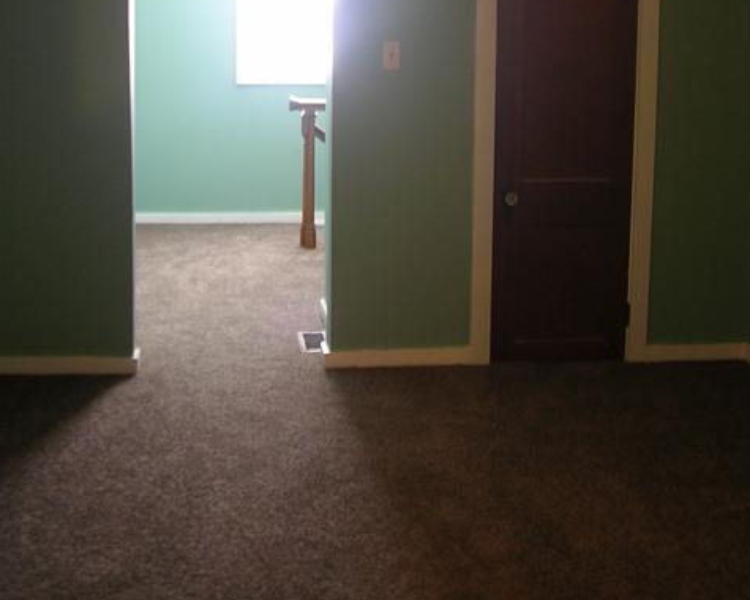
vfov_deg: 29.8
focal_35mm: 50
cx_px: 376
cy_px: 155
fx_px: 1110
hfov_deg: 37.3
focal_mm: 5.8
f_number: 2.8
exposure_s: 1/5.4
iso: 50
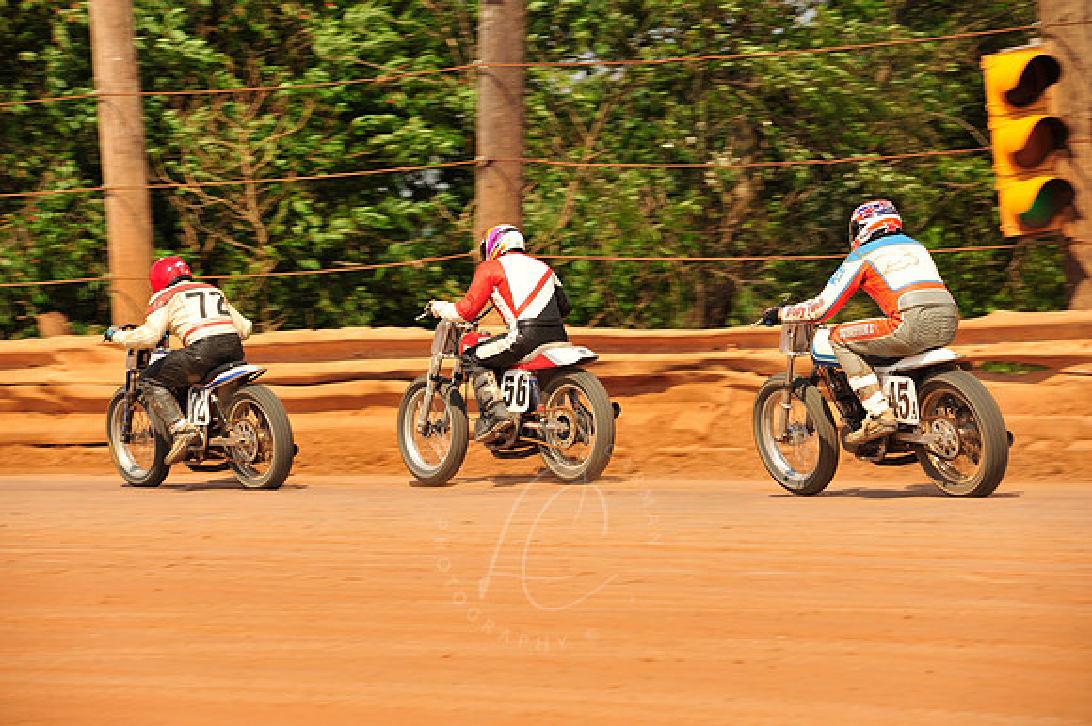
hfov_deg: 10.3
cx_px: 546
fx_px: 6063
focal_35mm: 200
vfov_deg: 6.9
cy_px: 363
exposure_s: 1/400
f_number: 9
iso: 200
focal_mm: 200
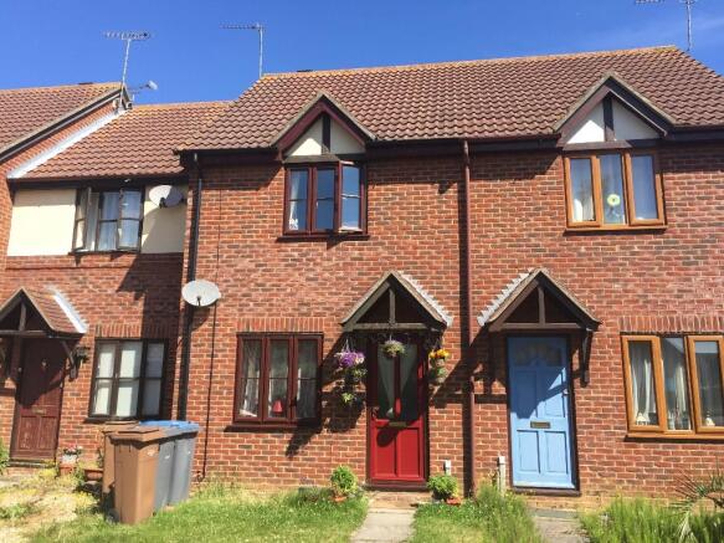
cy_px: 272
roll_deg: -0.9
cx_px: 362
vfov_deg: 48.2
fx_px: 606
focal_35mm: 29
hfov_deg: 61.7
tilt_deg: +11.3
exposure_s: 1/942
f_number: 2.2
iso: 32
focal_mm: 4.15
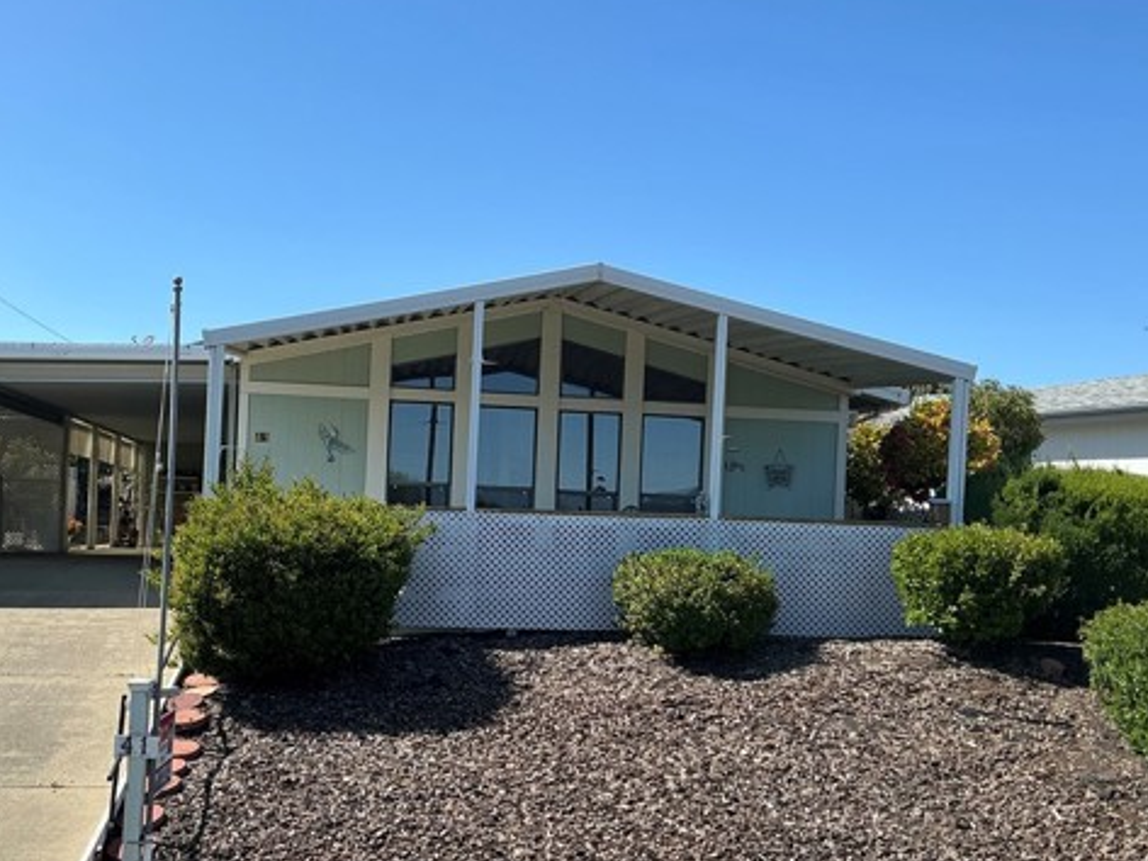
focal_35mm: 38
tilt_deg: +1.2
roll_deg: -3.1
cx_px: 457
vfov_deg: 37.6
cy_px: 511
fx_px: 1260
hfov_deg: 48.7
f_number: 1.8
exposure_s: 1/1534
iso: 25
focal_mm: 3
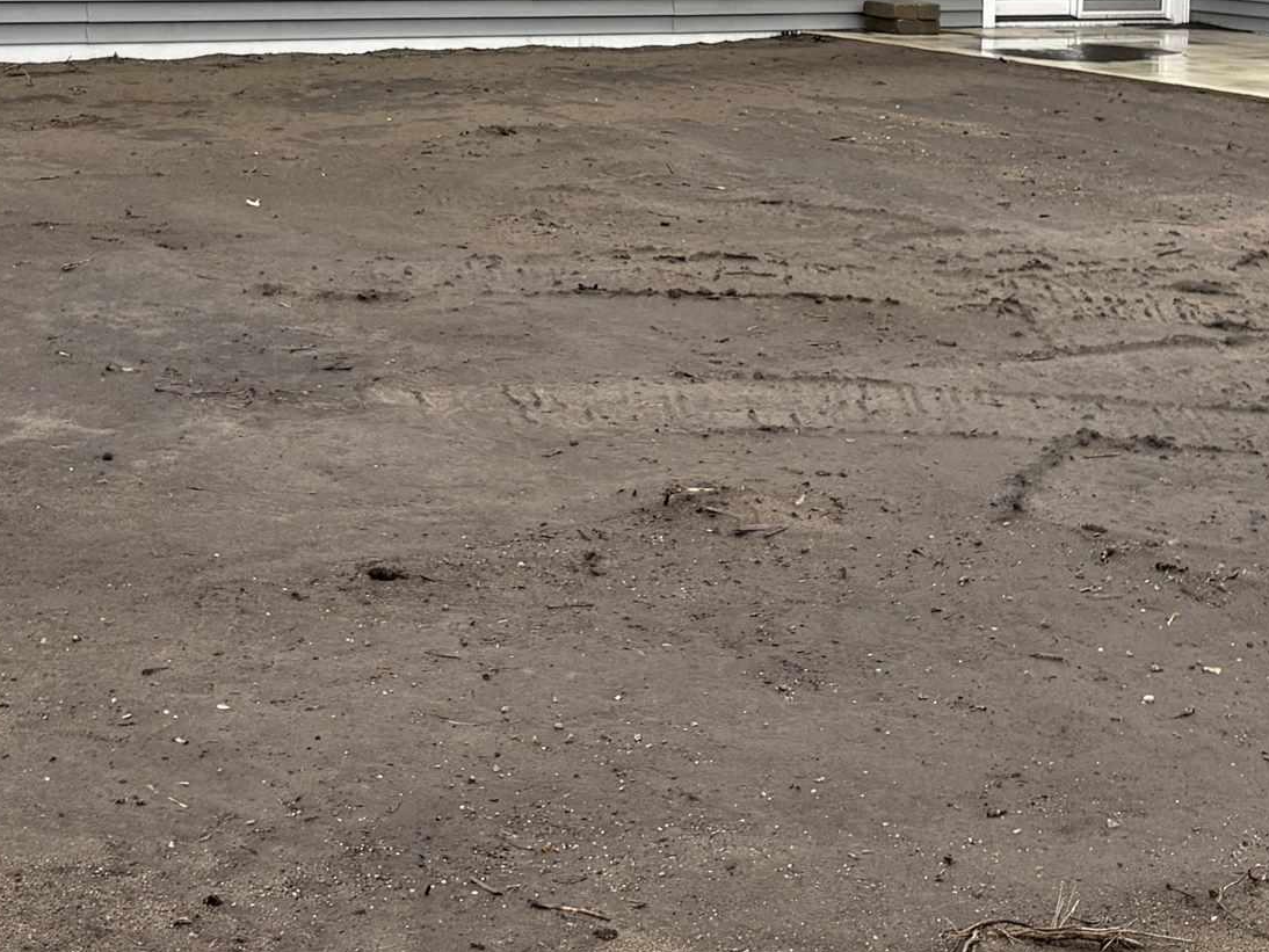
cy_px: -119
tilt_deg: -1.7
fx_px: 2677
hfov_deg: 26.7
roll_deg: -2.8
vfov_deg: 19.3
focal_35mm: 73
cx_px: 616
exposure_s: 1/369
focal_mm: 5.96
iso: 50
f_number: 1.6
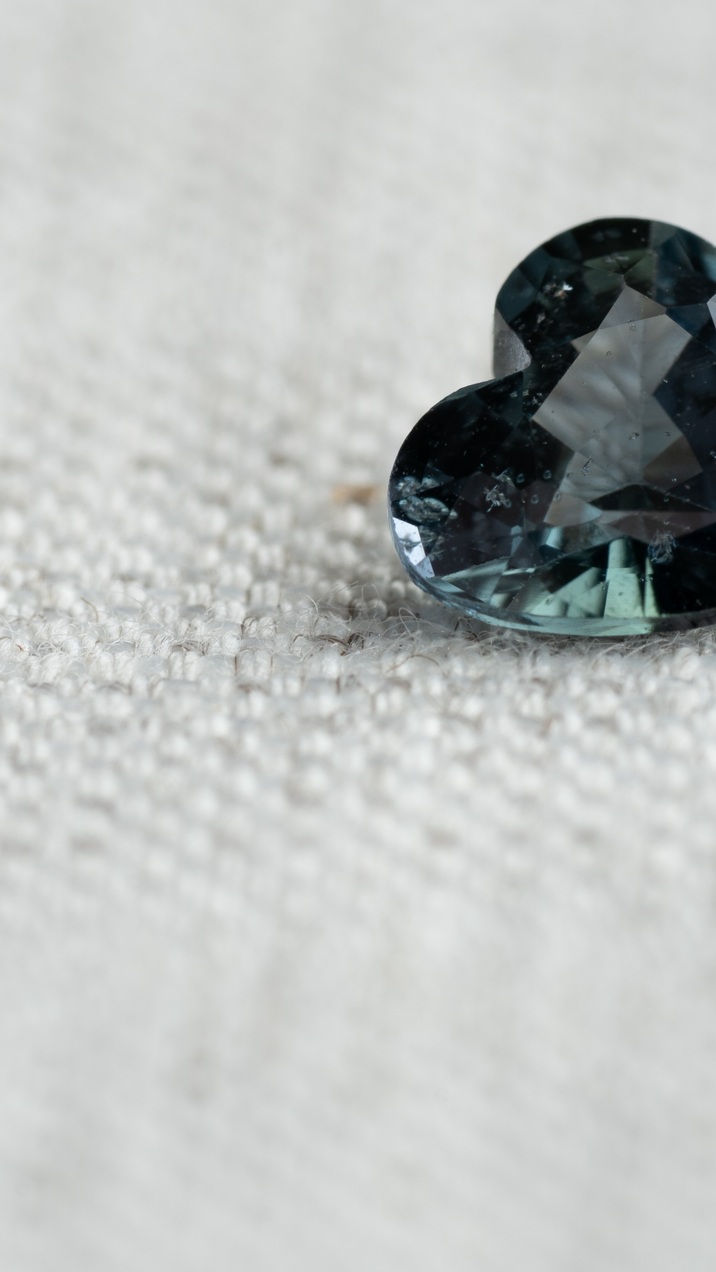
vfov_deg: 10.3
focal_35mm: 210
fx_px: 7089
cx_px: 609
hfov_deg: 5.8
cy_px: 399
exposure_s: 1/6
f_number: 8
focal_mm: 90
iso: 100
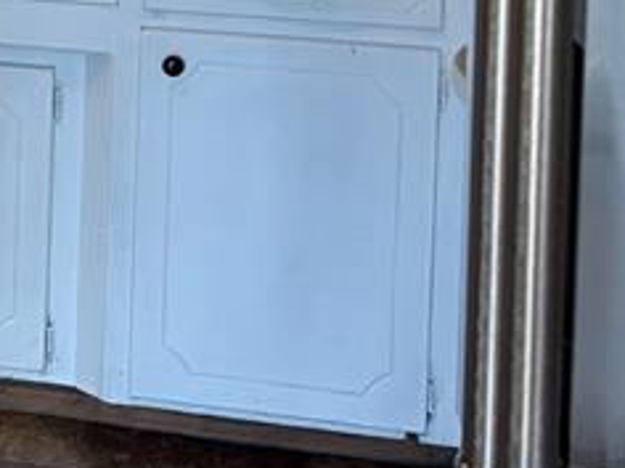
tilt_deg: -4.8
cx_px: -516
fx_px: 2040
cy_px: -346
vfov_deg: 12.1
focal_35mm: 113
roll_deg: +0.1
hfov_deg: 15.0
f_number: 1.6
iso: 160
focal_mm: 5.96
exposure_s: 1/120
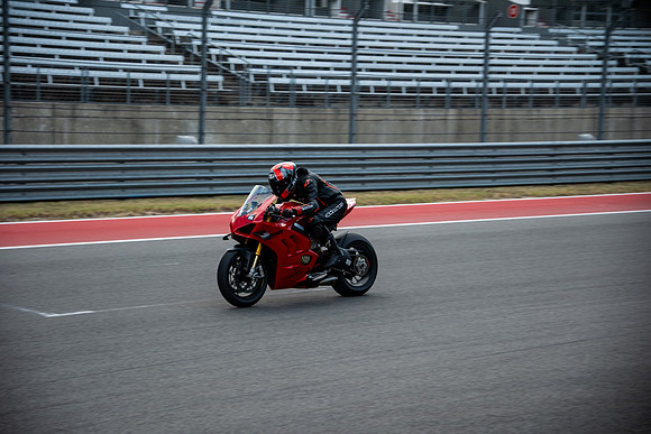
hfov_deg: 24.5
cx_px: 326
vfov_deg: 16.5
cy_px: 217
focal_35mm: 83
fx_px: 1501
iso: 200
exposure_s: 1/1000
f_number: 2.8
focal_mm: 55
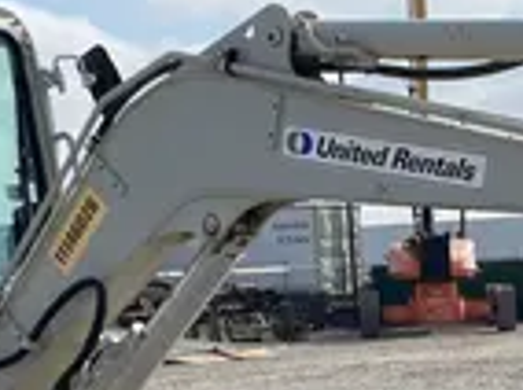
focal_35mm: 101
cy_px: 462
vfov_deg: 14.2
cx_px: 424
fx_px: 1523
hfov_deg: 19.3
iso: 32
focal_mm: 4.25
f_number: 1.8
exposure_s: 1/4808
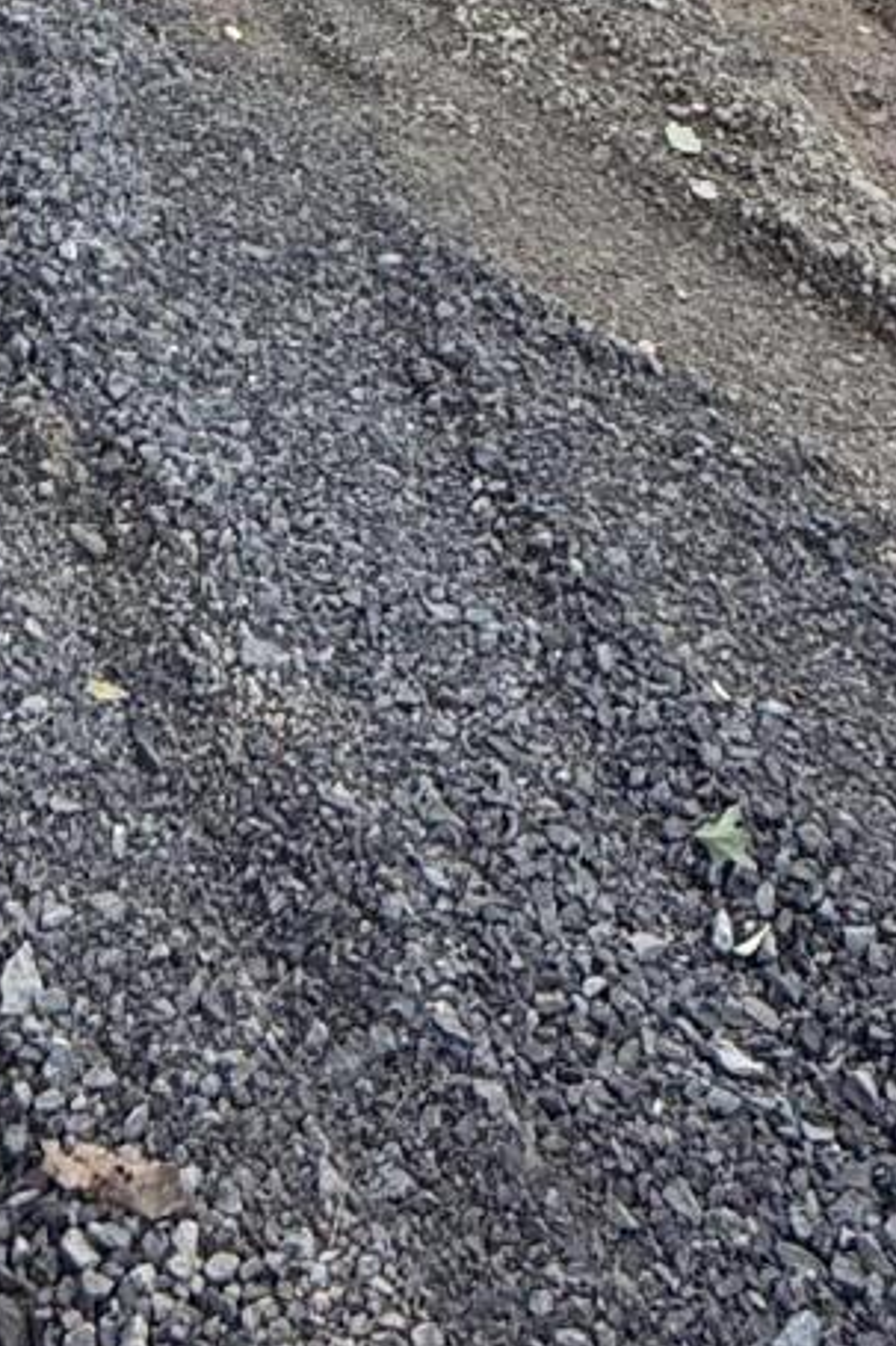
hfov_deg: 20.7
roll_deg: -3.6
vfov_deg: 25.2
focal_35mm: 64
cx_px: 41
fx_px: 2391
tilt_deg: -7.9
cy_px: -583
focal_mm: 2.22
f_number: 2.2
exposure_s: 1/99
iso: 125
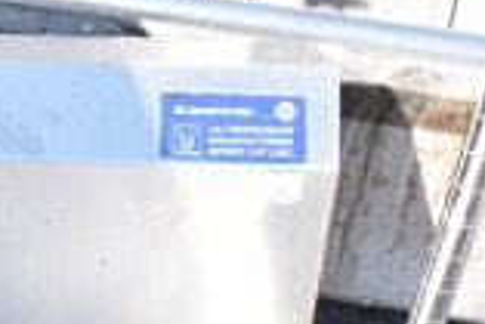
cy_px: 582
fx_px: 1806
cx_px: -198
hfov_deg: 14.5
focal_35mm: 134
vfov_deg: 9.7
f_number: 6.3
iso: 200
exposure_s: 1/160
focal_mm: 23
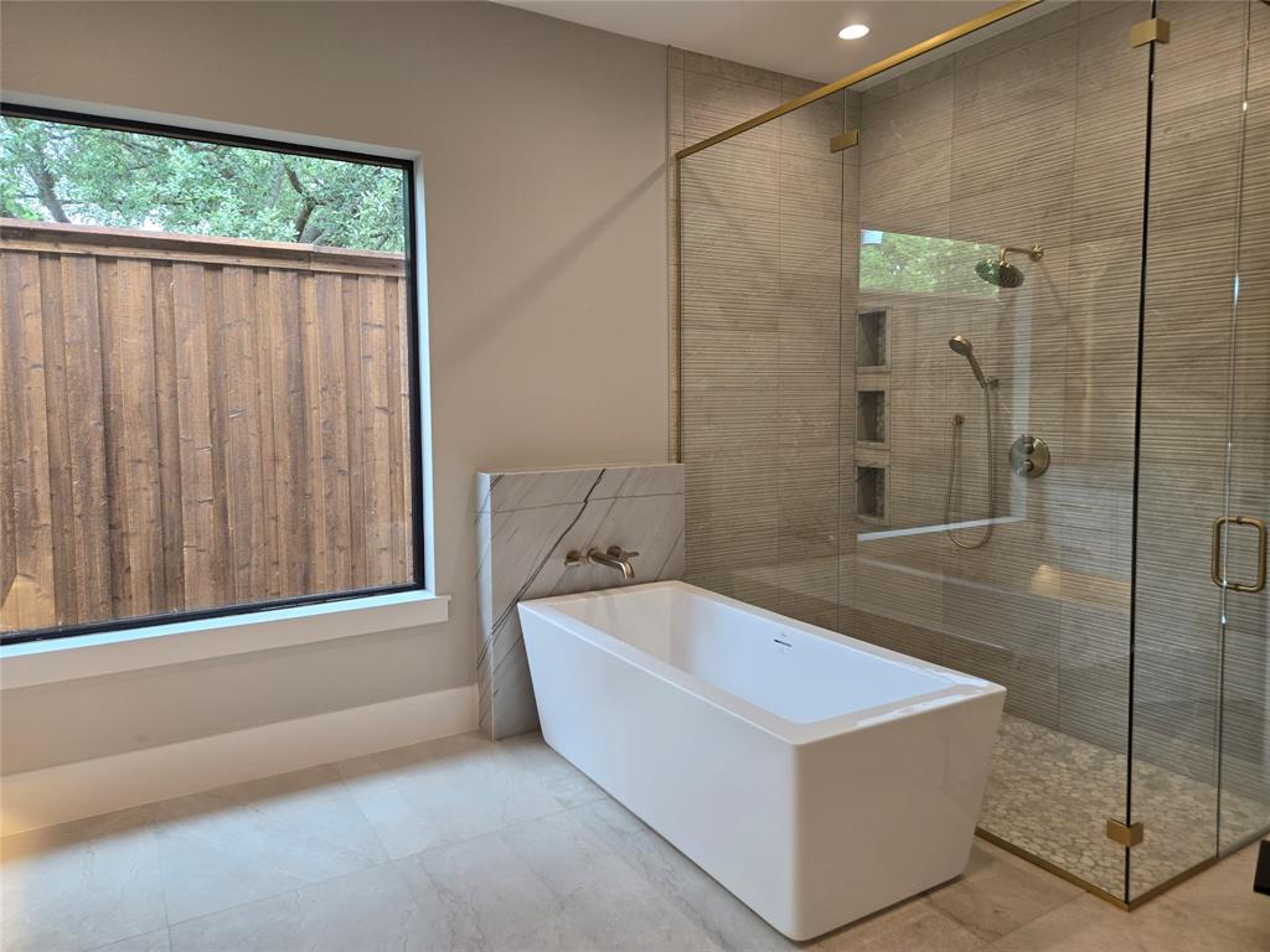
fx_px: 844
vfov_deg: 58.9
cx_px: 635
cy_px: 476
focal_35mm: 23
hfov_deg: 73.9
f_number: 1.8
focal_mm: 5.4
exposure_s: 1/120
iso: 80
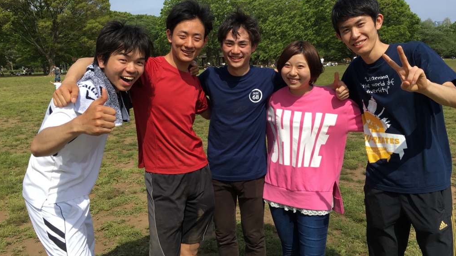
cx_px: 226
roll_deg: +2.3
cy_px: 99
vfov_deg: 36.5
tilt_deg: -4.5
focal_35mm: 32
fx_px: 387
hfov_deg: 61.0
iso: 25
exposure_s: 1/1374
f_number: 2.2
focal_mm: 4.15
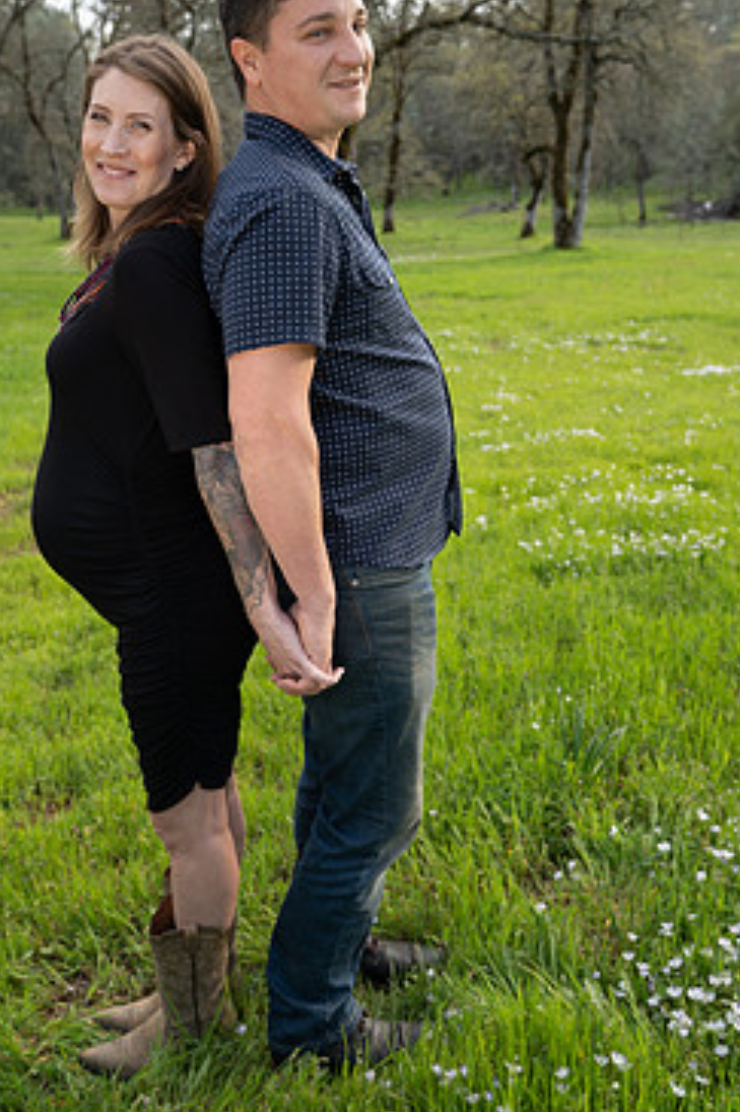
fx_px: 1142
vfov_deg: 51.9
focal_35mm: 37
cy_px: 533
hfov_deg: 35.8
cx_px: 305
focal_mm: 30
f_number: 4.5
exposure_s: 1/125
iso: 200
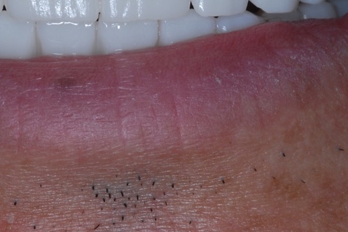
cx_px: 73
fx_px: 3520
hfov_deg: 5.7
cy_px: 9
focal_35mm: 364
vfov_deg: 3.8
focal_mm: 105
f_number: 22
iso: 250
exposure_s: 1/125
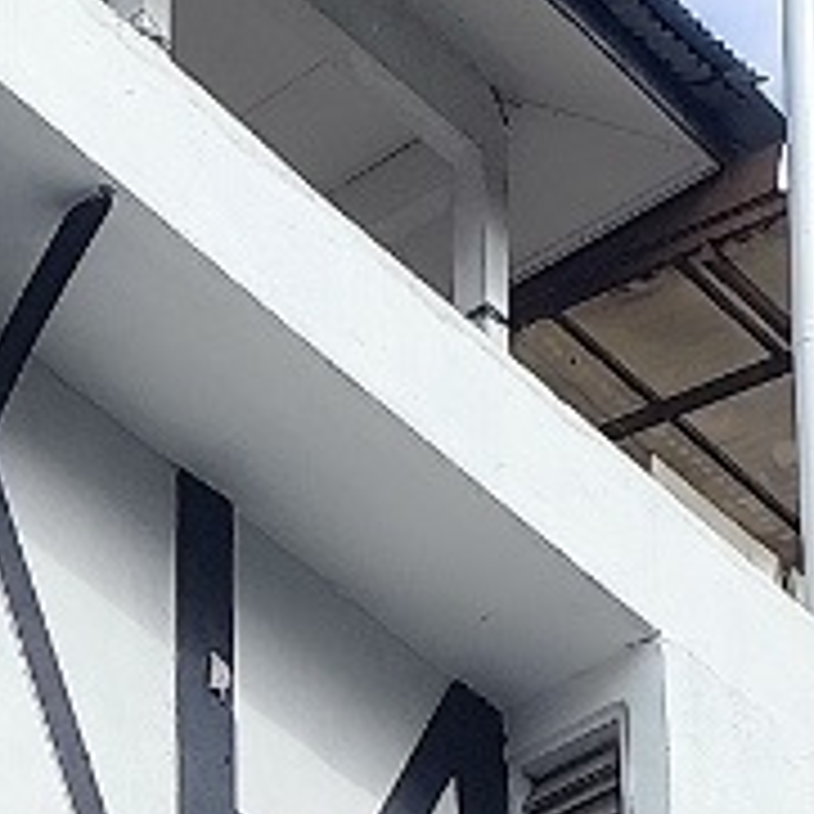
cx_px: -522
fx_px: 4523
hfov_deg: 9.9
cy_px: 1781
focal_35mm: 170
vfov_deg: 9.4
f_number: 1.65
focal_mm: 6.14
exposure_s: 1/810
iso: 50
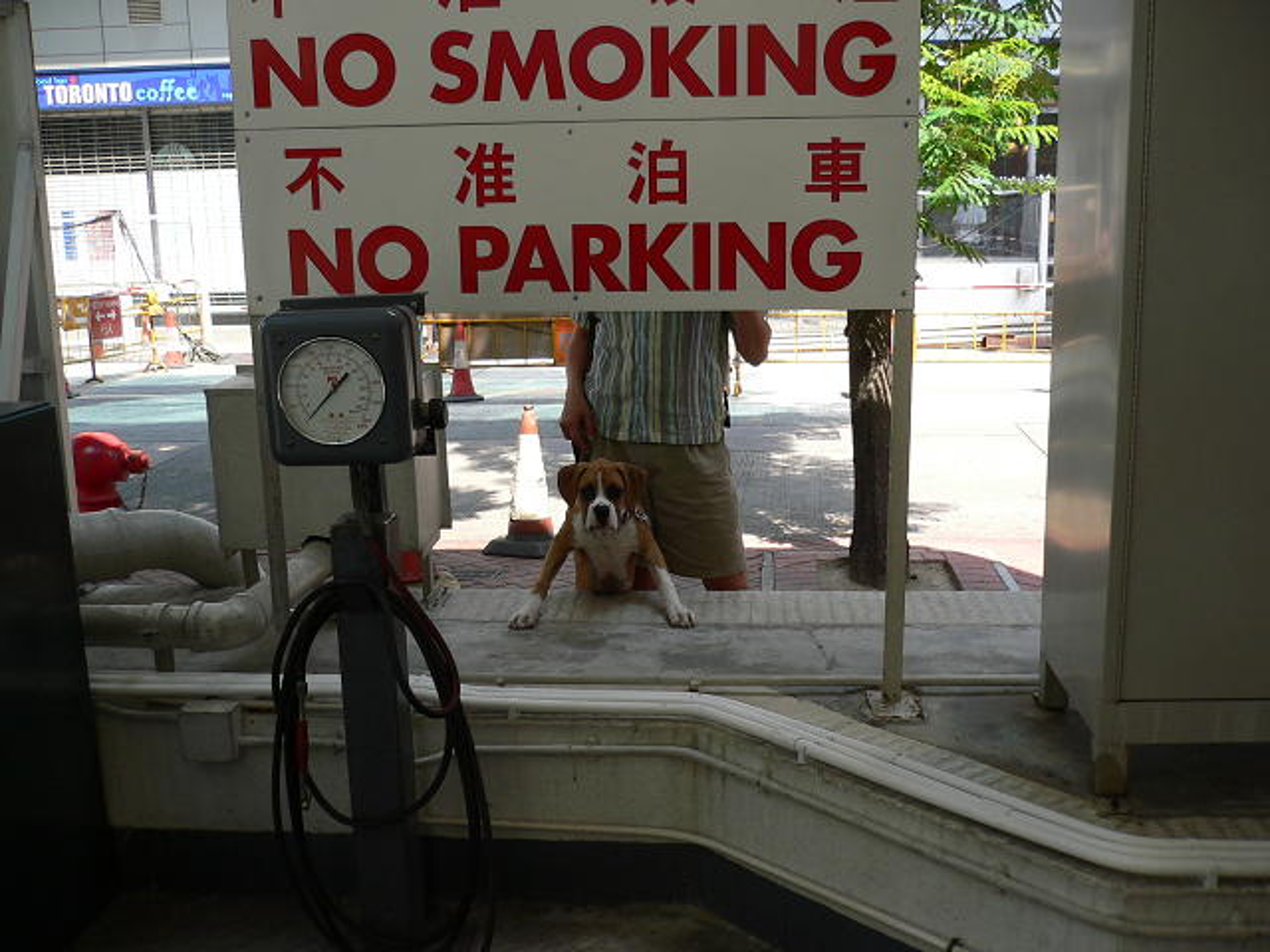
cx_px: 635
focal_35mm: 35
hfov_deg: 52.6
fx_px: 1284
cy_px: 476
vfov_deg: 40.7
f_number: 2.8
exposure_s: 1/200
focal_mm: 5.8
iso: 64
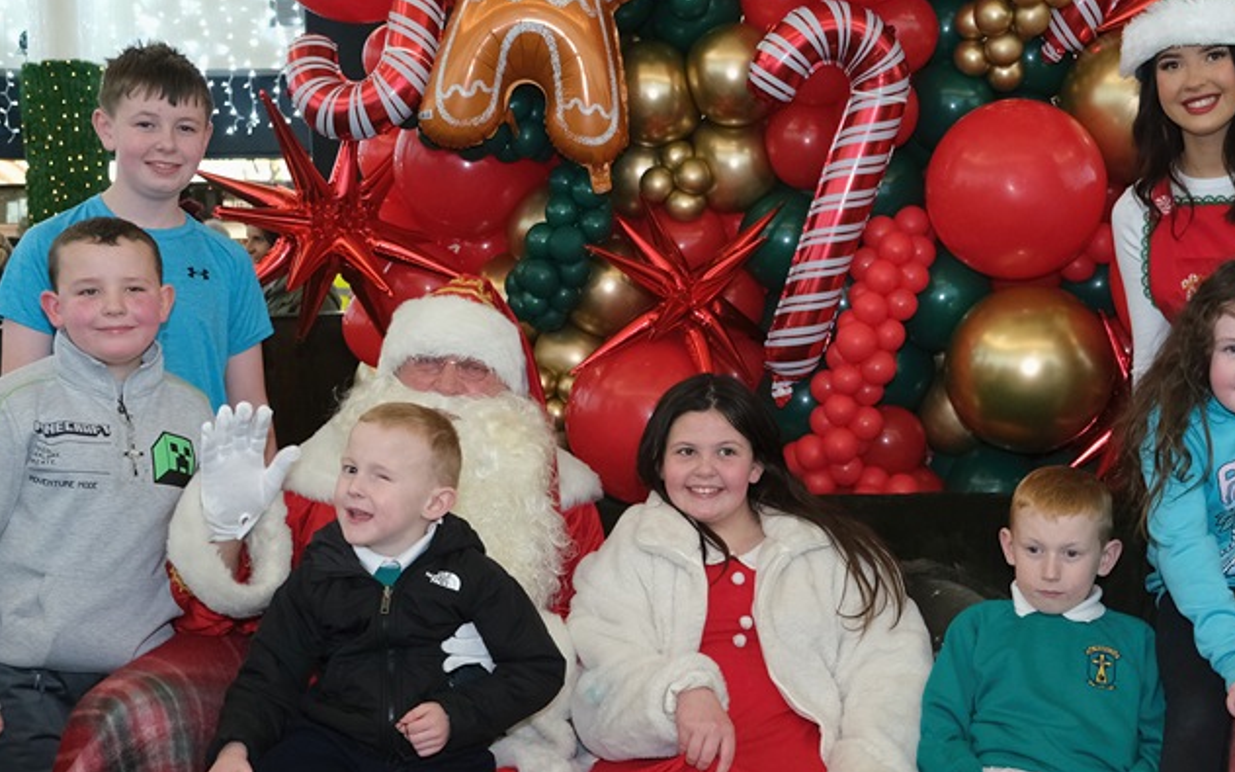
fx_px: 1616
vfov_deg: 26.8
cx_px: 672
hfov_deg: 41.8
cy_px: 440
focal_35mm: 48
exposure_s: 1/125
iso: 1600
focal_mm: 21.4
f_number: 3.2
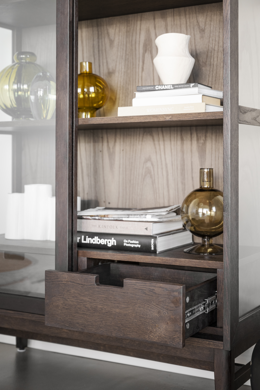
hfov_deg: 25.1
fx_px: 585
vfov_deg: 36.9
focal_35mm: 54
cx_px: 130
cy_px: 195
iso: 500
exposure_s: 1/60
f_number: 4
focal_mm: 54
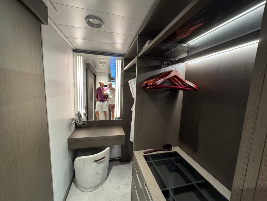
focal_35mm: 14
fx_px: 108
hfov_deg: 102.1
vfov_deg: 85.7
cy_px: 100
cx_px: 134
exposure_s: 1/60
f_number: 2.2
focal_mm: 2.22
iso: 400
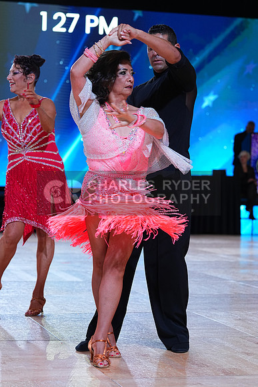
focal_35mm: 95
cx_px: 129
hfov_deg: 14.4
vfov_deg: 21.5
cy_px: 194
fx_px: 1021
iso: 800
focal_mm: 95
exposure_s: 1/320
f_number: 4
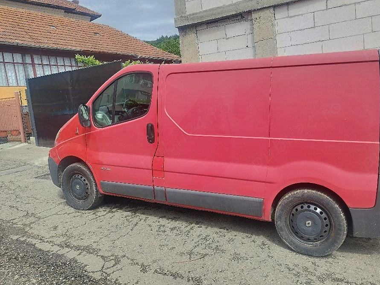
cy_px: 139
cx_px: 213
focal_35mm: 27
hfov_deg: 65.1
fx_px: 296
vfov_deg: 51.4
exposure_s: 1/435
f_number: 1.89
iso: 50
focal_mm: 5.89
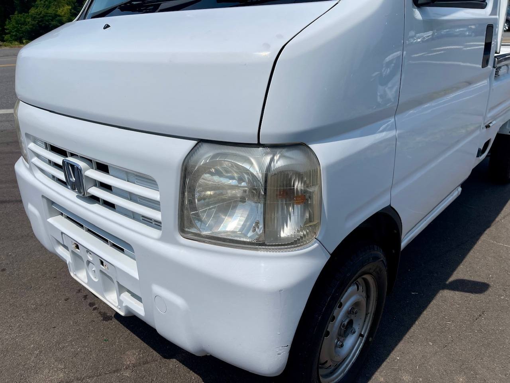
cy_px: 192
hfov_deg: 69.4
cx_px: 255
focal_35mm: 25
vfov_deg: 54.9
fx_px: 368
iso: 32
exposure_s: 1/9174
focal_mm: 5.1
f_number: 1.6
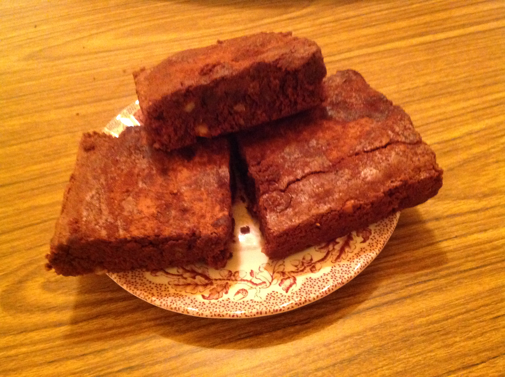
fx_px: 510
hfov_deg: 52.7
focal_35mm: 35
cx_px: 252
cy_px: 188
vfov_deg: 40.6
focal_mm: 4.28
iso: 800
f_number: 2.4
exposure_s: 1/15
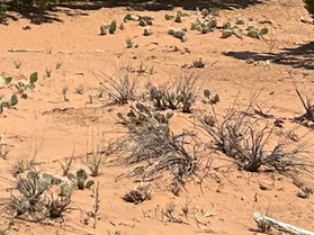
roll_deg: +0.8
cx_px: -750
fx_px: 1732
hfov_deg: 8.2
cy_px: -152
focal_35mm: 191
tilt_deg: -2.7
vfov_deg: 7.6
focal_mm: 5.7
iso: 50
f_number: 1.5
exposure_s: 1/5587
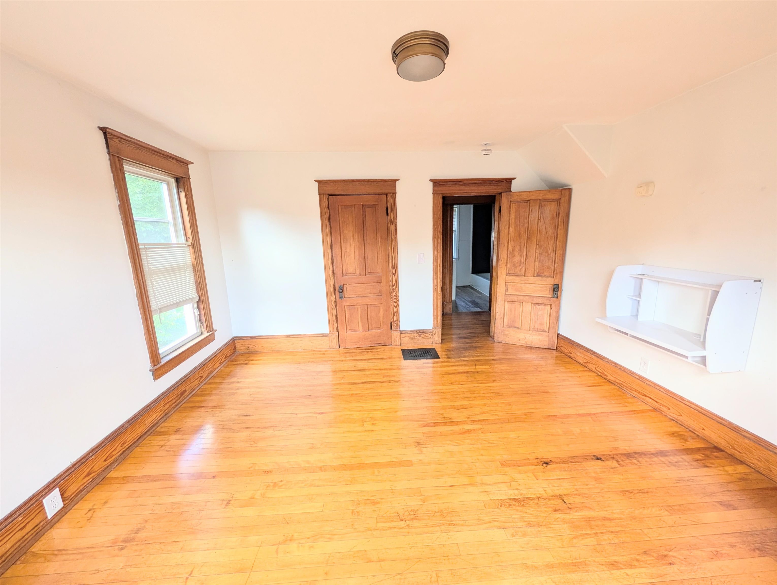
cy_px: 292
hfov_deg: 110.5
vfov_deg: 94.6
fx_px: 270
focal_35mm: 12
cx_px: 388
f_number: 1.7
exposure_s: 1/134
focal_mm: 2.02
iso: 103
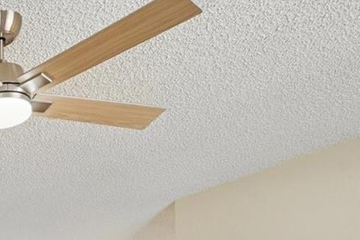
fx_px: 630
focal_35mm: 63
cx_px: -258
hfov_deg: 22.2
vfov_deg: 18.0
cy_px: 410
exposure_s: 1/15
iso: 400
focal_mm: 17
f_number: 9
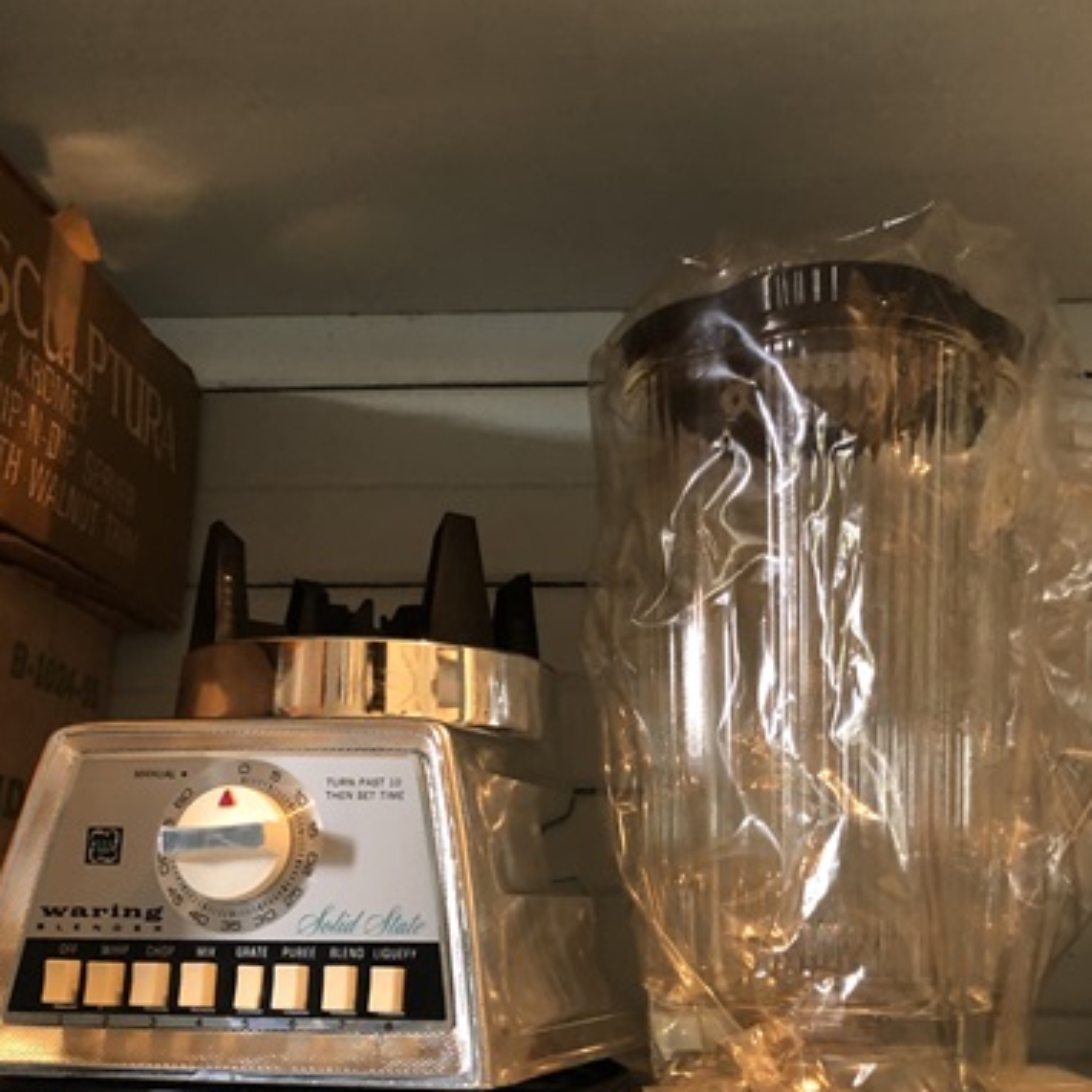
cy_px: 714
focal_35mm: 39
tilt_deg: +10.1
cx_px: 625
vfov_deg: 42.4
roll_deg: +0.3
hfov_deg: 42.7
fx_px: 1392
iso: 80
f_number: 1.8
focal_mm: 4
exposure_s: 1/15
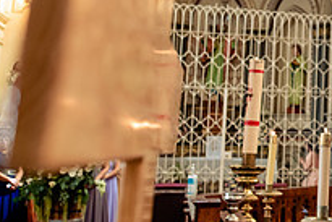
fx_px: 628
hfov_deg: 26.1
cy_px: 53
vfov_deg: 19.9
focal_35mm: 68
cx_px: 410
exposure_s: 1/100
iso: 1250
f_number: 2.8
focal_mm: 24
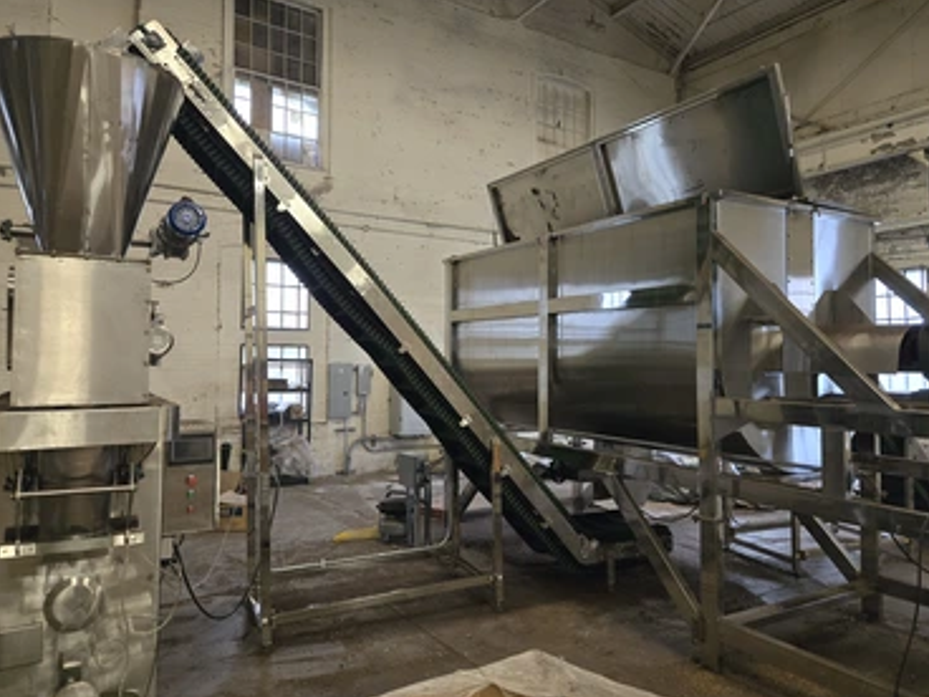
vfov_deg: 54.8
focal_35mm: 25
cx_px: 475
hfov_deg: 69.4
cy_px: 326
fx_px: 671
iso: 1000
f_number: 1.8
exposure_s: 1/120
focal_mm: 5.4
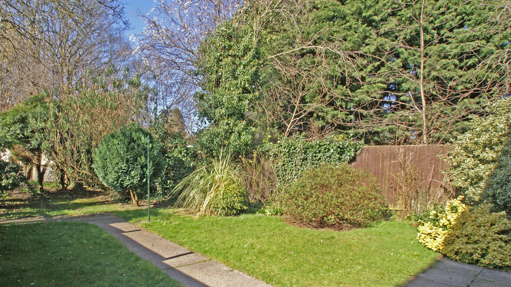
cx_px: 218
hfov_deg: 84.3
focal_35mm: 21
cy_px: 173
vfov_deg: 54.0
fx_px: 279
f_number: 9
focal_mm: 11
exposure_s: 1/60
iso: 100
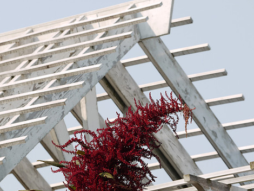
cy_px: 112
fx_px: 1811
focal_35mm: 247
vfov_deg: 6.0
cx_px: 106
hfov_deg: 8.0
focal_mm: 100
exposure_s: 1/250
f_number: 8
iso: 100
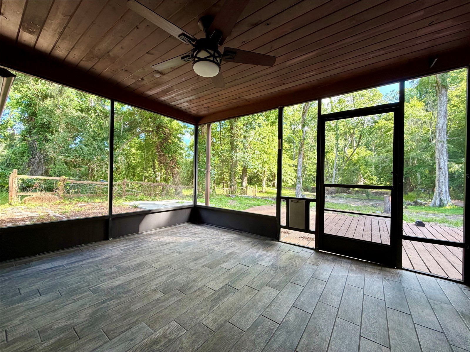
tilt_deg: +0.0
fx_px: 190
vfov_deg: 85.7
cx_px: 235
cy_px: 176
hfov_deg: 102.1
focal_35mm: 14
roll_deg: -1.0
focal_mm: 2.22
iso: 125
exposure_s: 1/121
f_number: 2.2
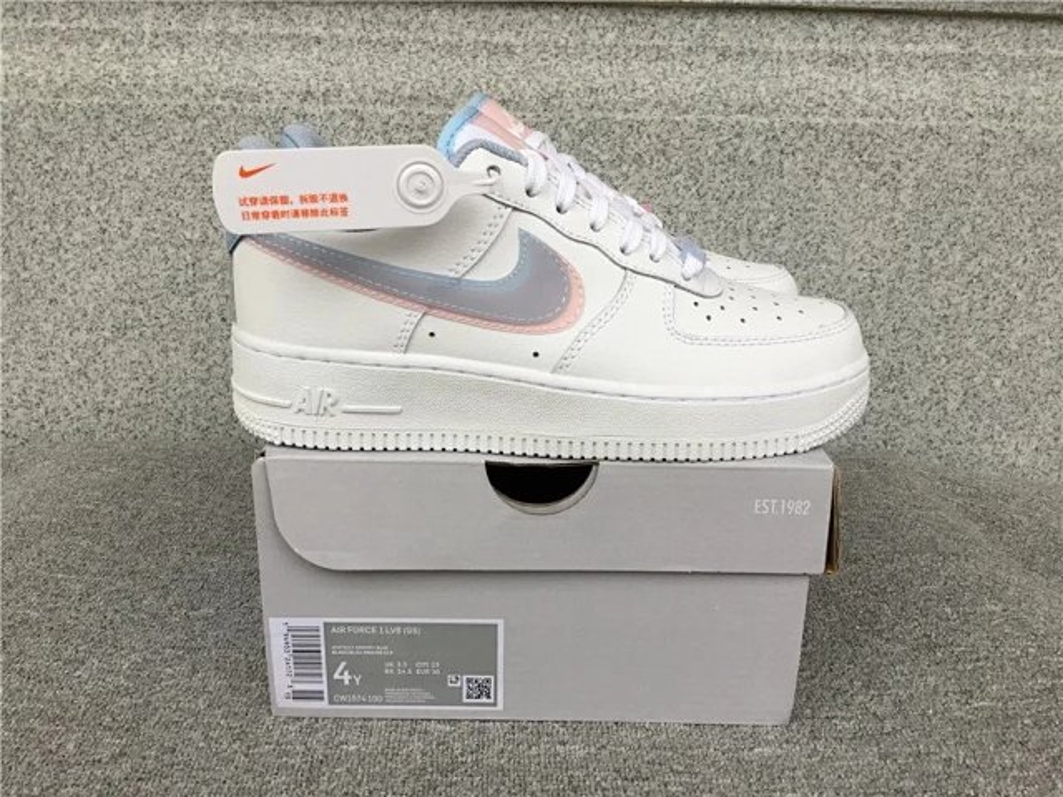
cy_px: 398
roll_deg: -0.9
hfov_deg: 58.4
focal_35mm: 31
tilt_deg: -16.6
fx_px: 952
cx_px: 532
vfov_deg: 45.4
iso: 40
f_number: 2.4
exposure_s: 1/100
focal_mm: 3.3
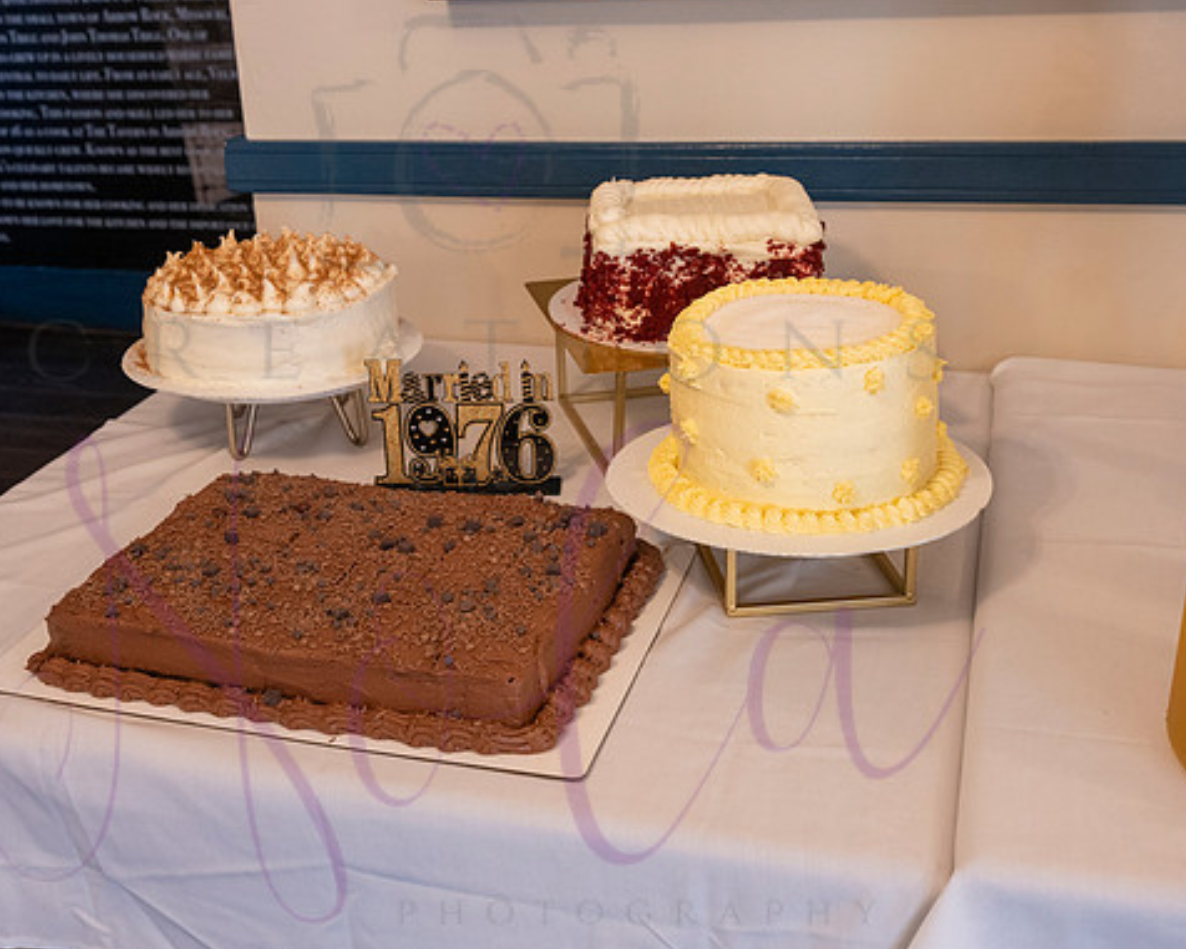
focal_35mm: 43
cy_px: 477
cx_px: 510
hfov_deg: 42.8
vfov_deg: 34.9
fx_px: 1510
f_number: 6.3
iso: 1600
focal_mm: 36
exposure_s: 1/50
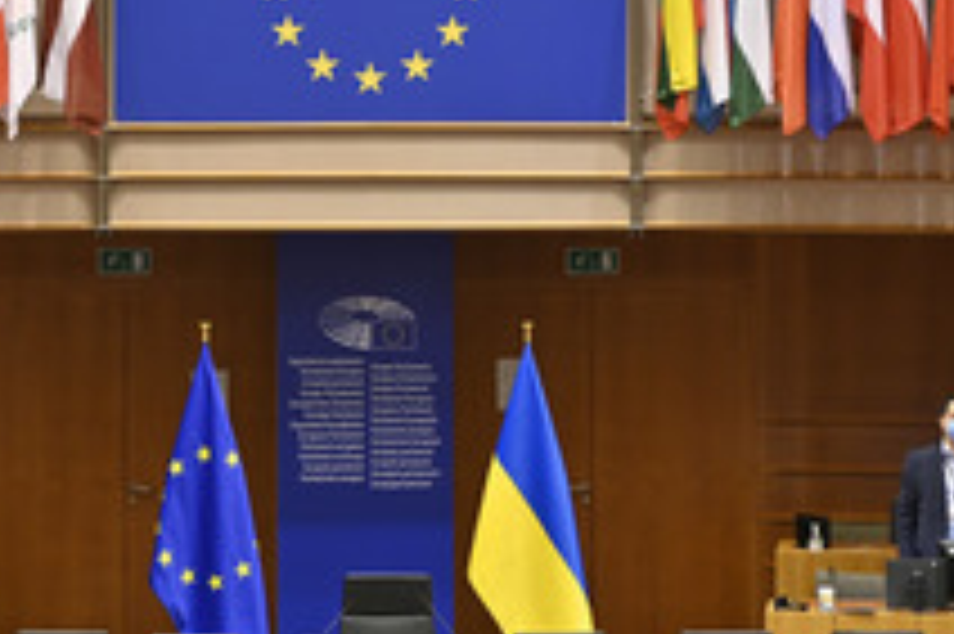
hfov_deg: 7.2
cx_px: 367
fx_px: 7599
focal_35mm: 287
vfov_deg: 4.8
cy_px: 162
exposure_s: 1/250
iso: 800
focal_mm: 135
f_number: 2.8
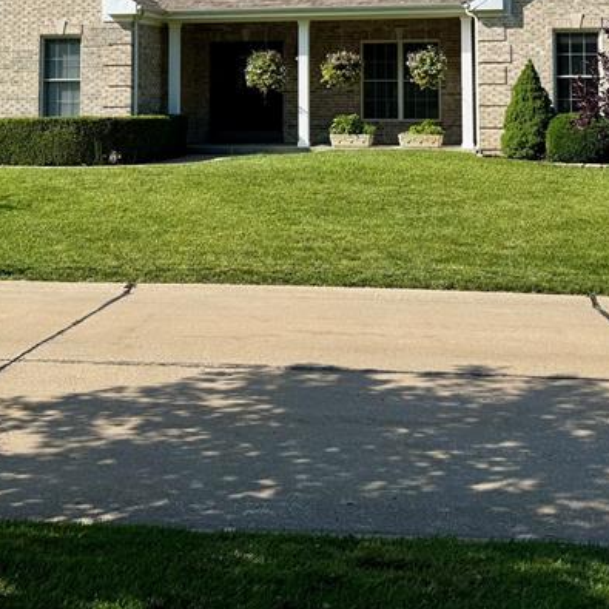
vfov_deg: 29.3
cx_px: 310
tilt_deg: +3.4
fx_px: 1095
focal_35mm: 55
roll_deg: +0.6
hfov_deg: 31.1
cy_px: 20
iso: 80
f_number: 1.78
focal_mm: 6.76
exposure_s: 1/4950
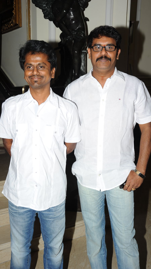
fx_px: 299
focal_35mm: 42
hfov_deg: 28.3
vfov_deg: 48.4
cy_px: 134
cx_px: 65
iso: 200
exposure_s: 1/125
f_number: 8
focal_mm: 40
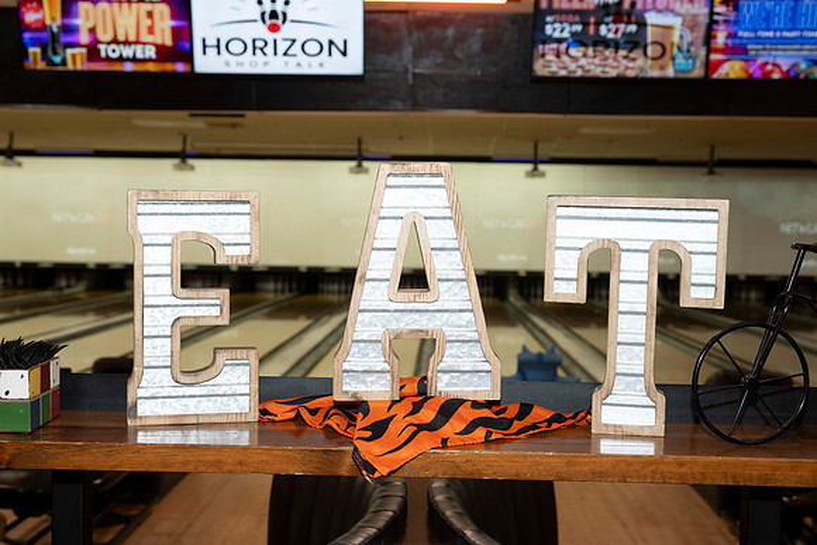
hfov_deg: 41.1
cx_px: 408
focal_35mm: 48
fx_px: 1090
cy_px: 272
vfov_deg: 28.1
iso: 800
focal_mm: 48
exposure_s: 1/50
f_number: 5.6
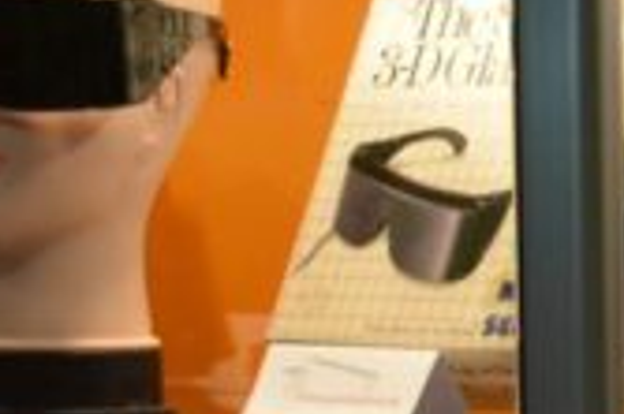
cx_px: 1779
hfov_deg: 7.7
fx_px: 4139
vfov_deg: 5.7
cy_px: 599
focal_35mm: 239
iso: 720
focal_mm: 26
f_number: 4
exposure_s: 1/60
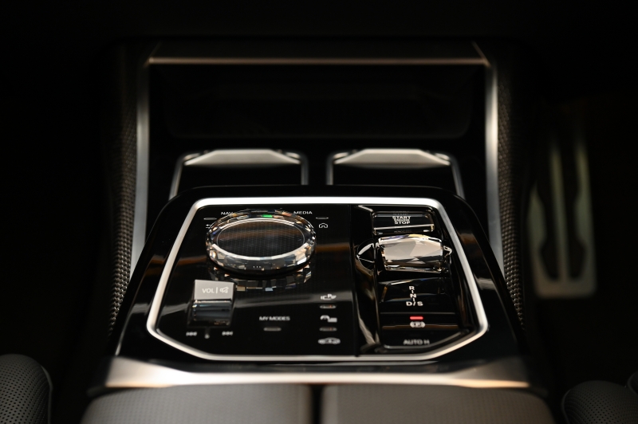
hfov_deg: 28.9
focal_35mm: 70
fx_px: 1240
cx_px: 319
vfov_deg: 19.4
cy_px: 212
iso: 2000
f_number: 5.6
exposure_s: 1/60
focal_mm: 70
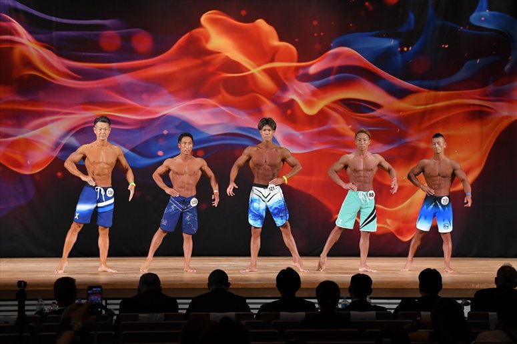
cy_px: 172
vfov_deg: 11.7
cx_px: 258
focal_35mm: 117
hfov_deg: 17.5
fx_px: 1679
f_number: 5.6
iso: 3200
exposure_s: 1/400
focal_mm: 78
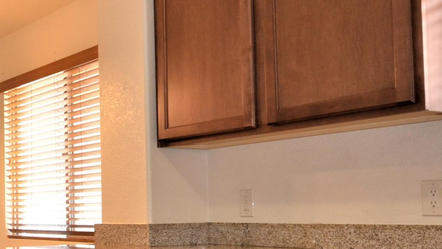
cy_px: 172
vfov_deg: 23.8
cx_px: -34
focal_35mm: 50
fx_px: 586
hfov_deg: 35.8
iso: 500
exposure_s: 1/60
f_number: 4.5
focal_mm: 12
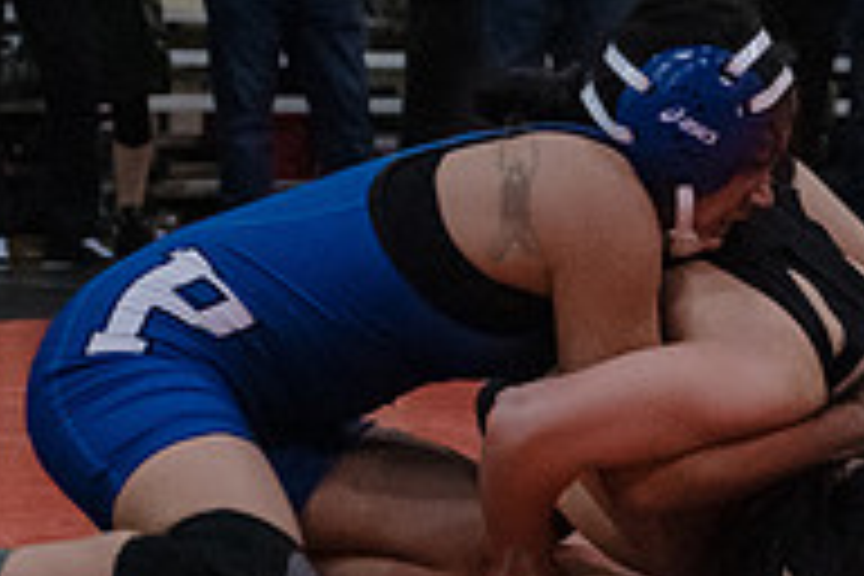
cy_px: 312
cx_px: 522
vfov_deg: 7.8
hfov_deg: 11.6
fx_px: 4248
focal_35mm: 177
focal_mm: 48
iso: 8000
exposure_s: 1/400
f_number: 3.2
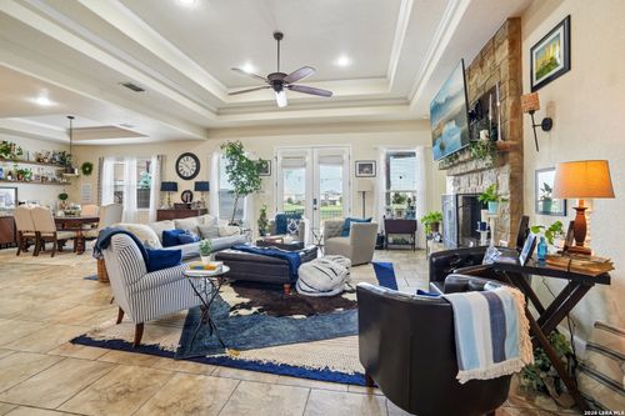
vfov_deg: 73.7
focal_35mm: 16
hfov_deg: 96.8
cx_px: 312
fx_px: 278
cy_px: 208
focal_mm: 16
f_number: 8
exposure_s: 1/8
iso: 400
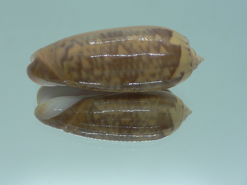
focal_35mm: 42
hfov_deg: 44.7
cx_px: 111
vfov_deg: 34.3
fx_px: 300
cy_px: 81
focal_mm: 4.6
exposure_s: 1/60
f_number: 2.8
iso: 100
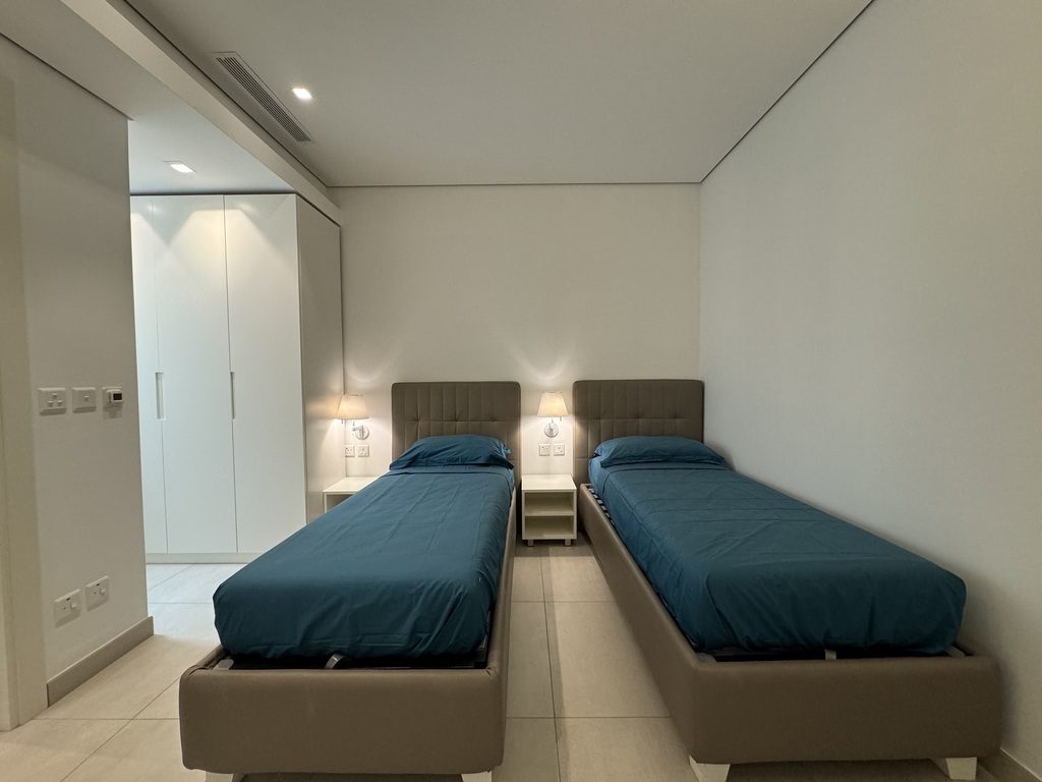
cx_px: 521
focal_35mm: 14
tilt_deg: -2.2
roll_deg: -0.5
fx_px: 421
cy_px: 391
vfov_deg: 85.7
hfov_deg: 102.1
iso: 200
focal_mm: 2.22
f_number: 2.2
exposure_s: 1/100
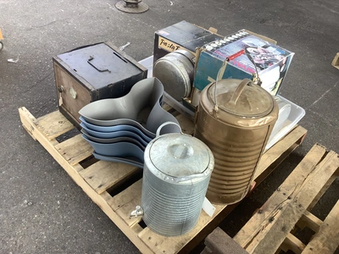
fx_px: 304
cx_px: 170
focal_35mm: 31
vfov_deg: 45.4
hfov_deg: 58.4
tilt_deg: -42.5
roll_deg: -7.6
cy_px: 127
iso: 40
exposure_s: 1/120
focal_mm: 3.3
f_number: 2.4
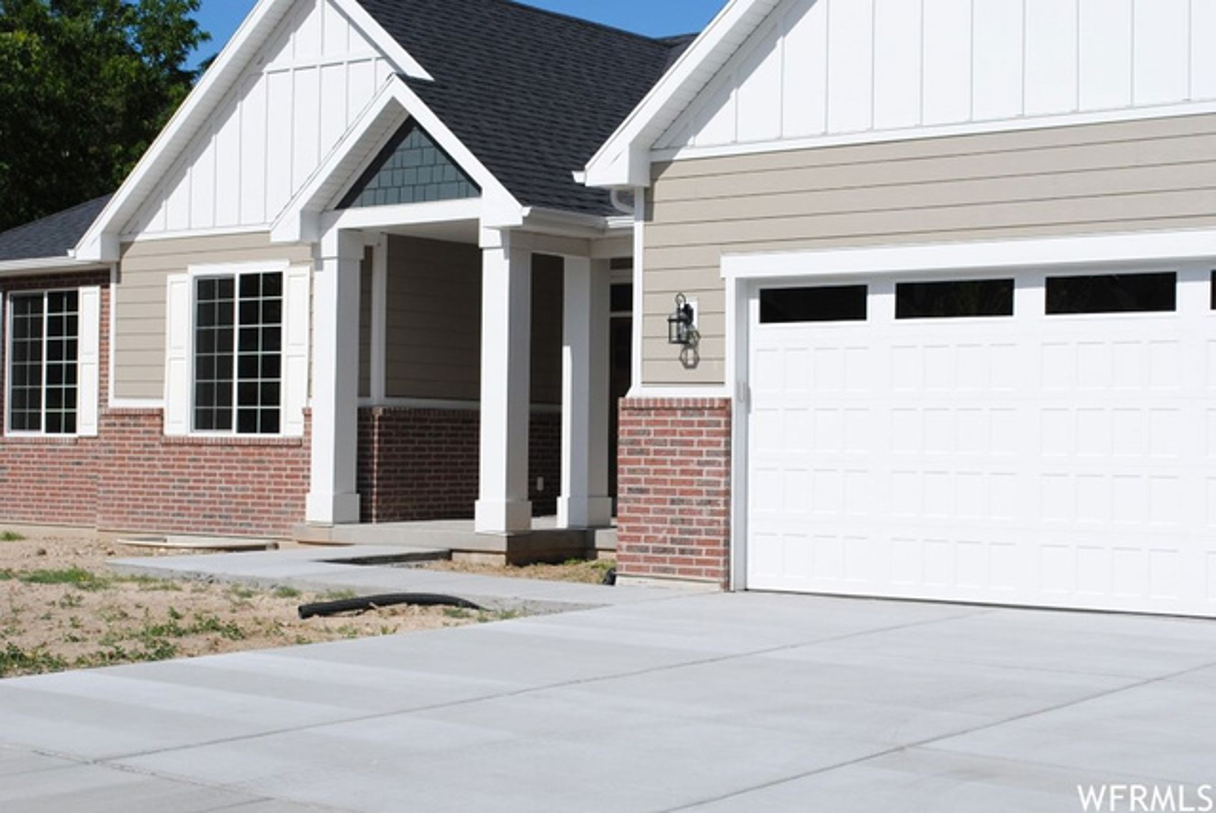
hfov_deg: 31.9
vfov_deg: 21.6
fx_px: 2130
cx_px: 608
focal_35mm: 63
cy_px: 406
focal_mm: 42
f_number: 10
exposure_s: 1/400
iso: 100
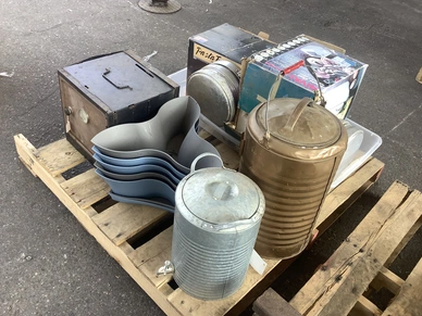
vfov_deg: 44.2
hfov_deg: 56.8
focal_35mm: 32
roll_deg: -7.6
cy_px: 160
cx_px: 208
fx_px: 390
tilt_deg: -42.5
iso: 40
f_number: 2.4
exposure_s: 1/120
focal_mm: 3.3
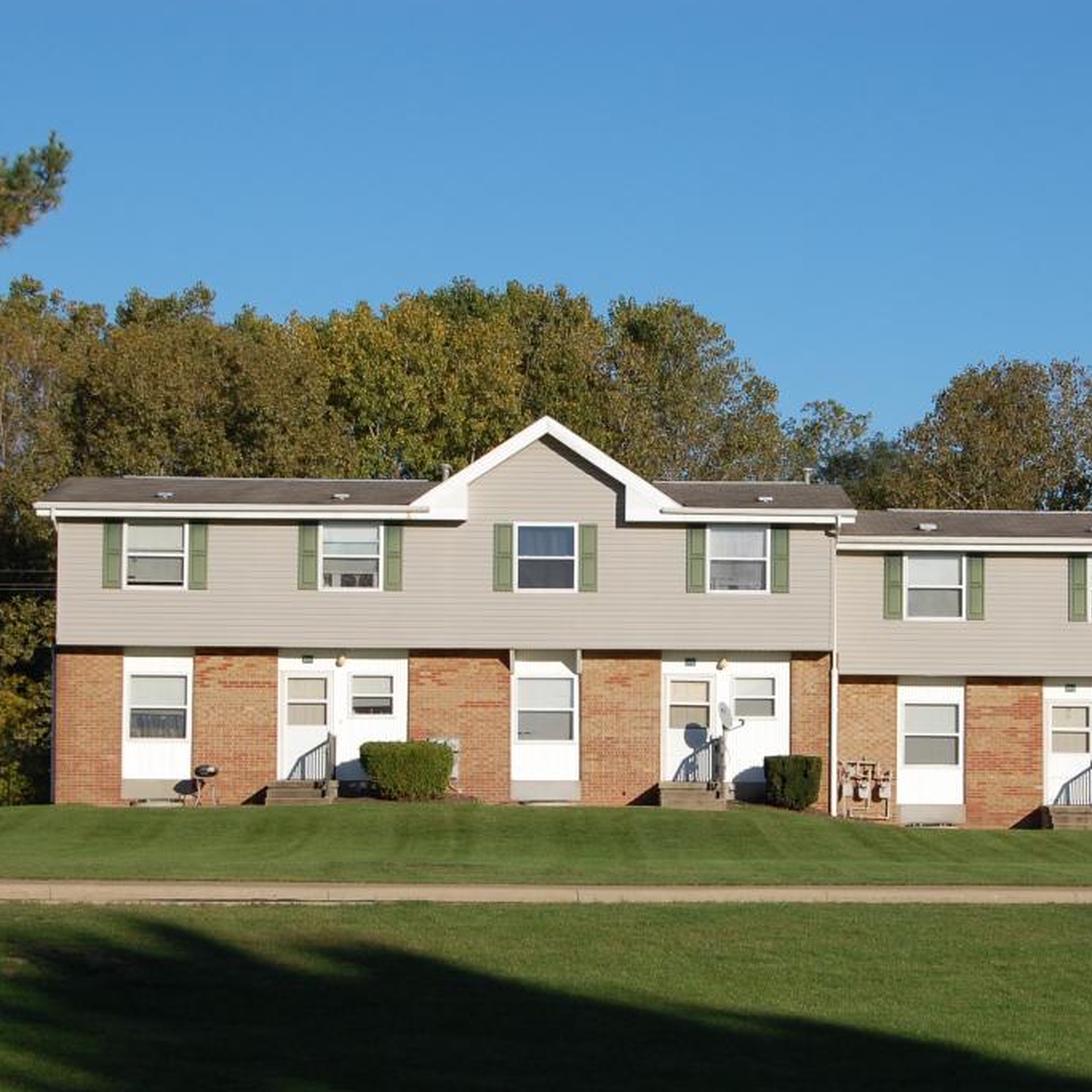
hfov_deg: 18.4
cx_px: 777
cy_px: 629
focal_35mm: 94
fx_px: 3355
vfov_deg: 18.5
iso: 200
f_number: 10
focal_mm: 42
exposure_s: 1/400
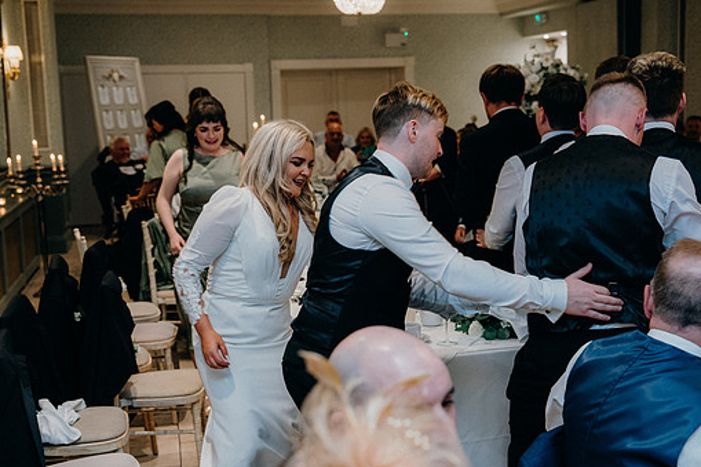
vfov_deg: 27.5
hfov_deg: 40.3
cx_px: 395
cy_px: 235
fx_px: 954
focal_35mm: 49
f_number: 3.5
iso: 2500
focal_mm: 43
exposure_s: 1/160
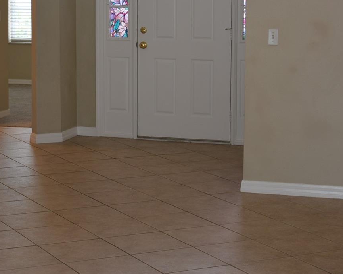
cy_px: 77
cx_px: 111
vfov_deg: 15.5
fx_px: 1005
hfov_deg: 19.3
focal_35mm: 99
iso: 320
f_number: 4.2
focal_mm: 38
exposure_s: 1/60
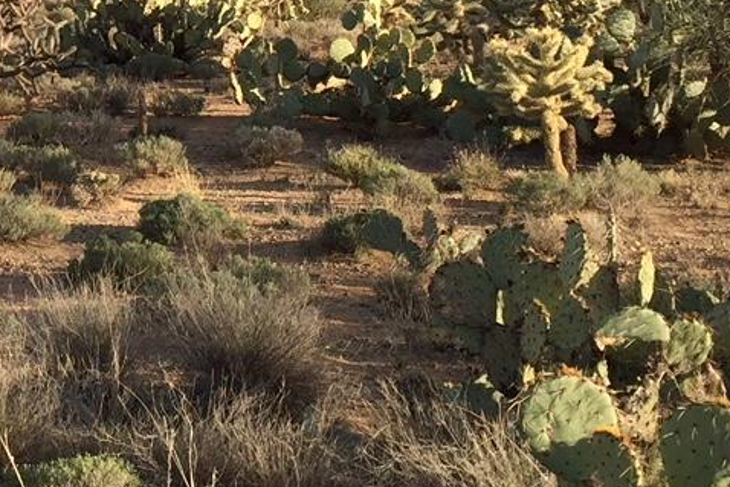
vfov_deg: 13.2
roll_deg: +2.6
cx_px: -104
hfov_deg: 18.9
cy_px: 61
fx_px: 2089
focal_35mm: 103
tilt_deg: -2.8
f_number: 2.2
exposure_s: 1/989
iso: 32
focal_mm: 4.15
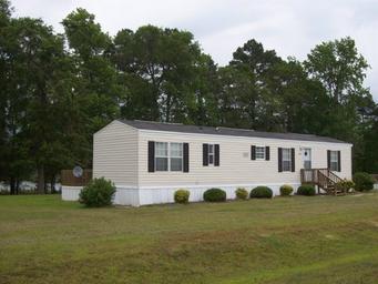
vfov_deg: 32.2
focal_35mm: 45
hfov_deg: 42.1
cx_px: 189
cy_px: 142
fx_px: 492
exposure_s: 1/336
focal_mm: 7.6
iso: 80
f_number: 5.4
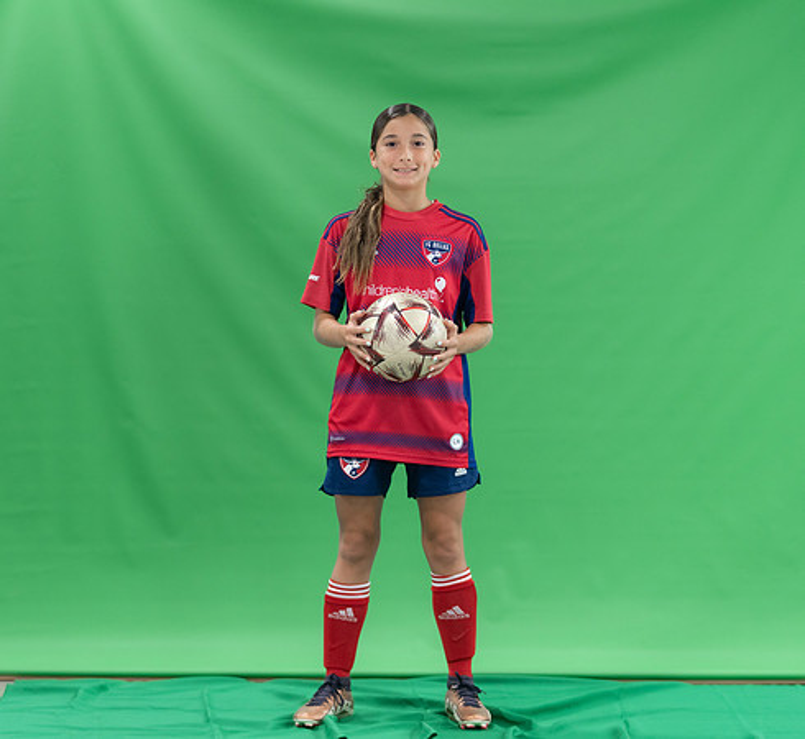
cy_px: 381
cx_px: 379
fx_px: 2454
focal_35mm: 97
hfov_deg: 18.6
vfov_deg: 17.1
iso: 1000
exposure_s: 1/250
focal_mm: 74
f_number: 2.8
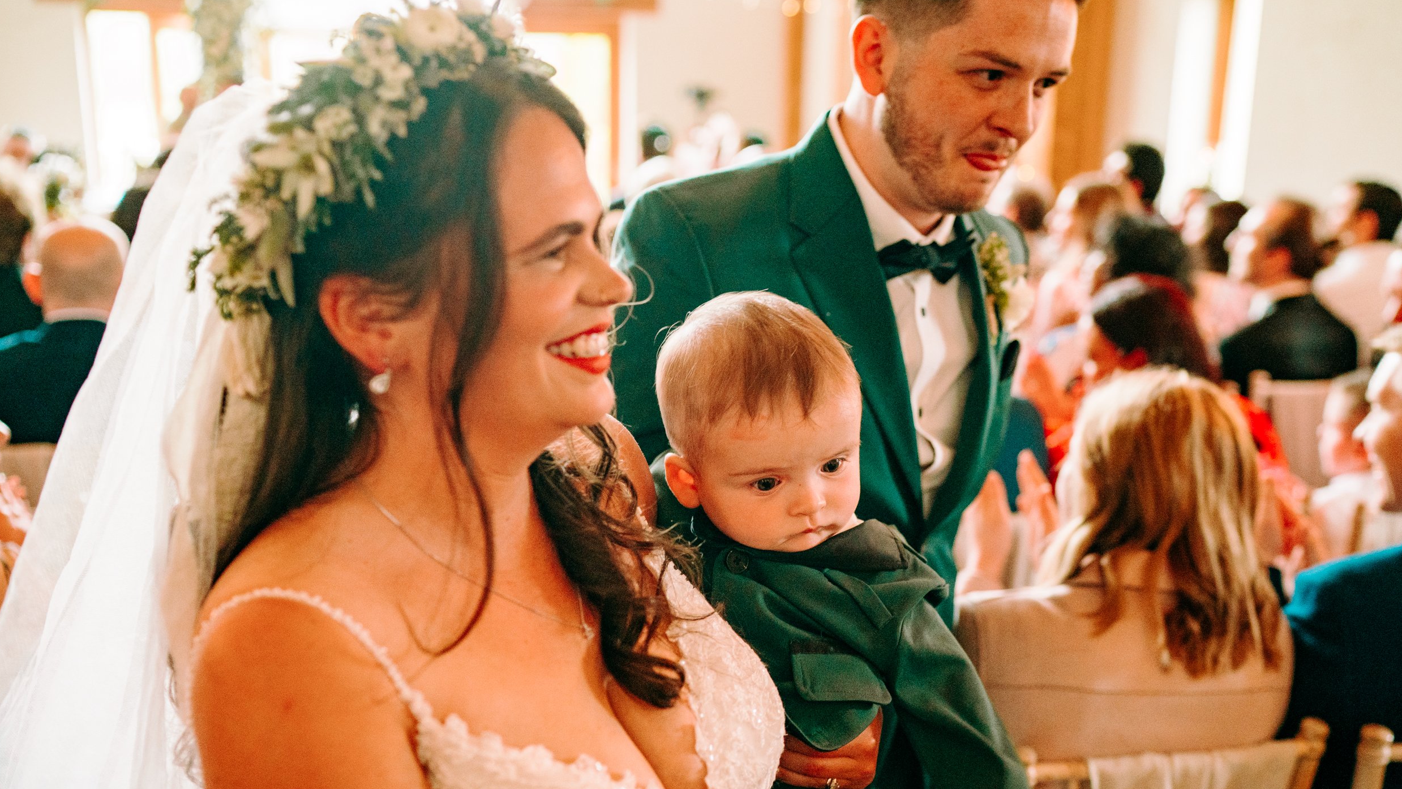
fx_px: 1376
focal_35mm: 37
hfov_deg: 54.0
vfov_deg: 31.9
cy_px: 468
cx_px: 699
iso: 2000
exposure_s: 1/250
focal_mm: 35
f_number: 2.2
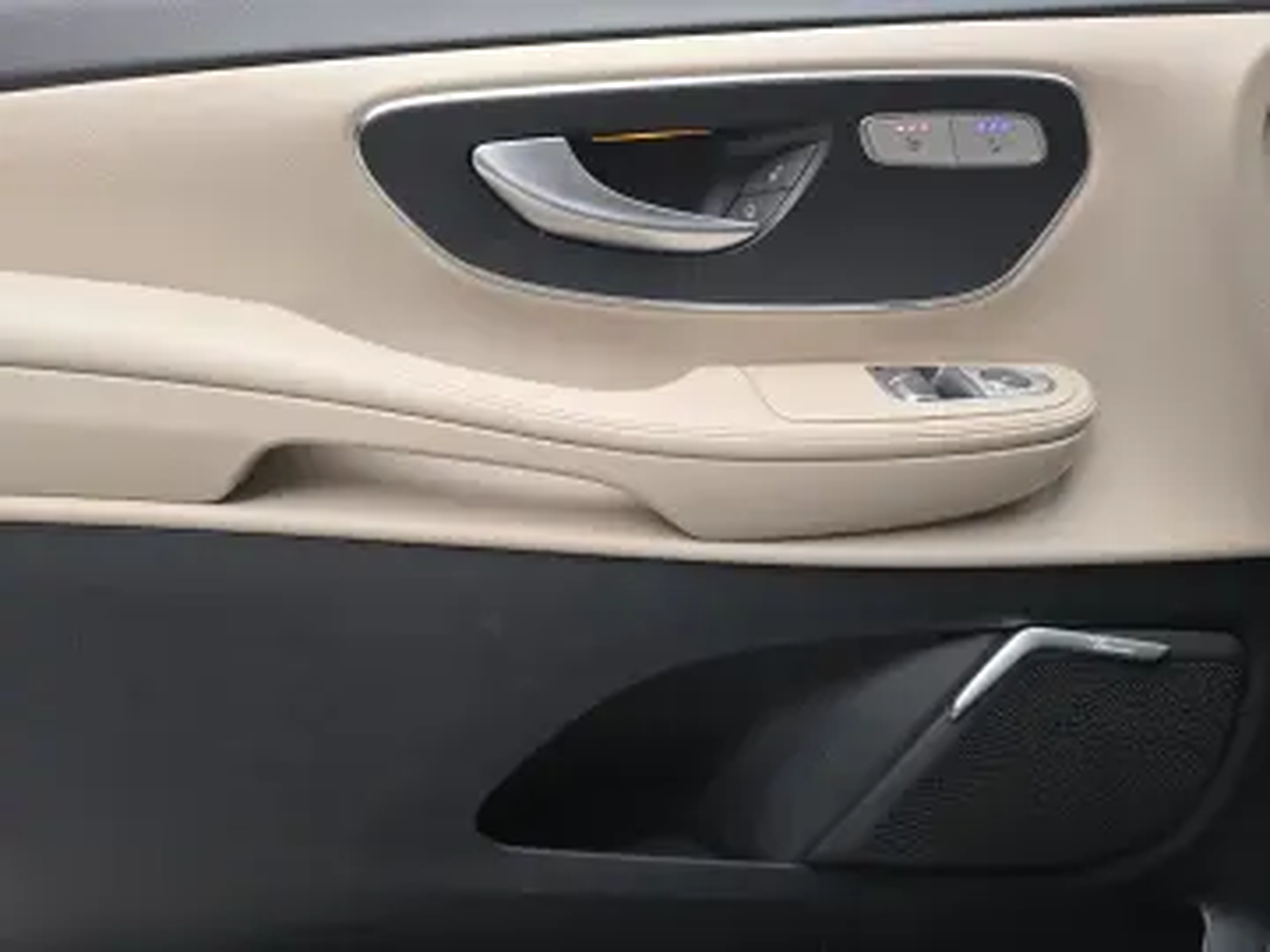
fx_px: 844
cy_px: 476
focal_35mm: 23
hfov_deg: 73.9
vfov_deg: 58.9
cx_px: 635
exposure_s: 1/180
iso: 200
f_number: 1.7
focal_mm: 6.3
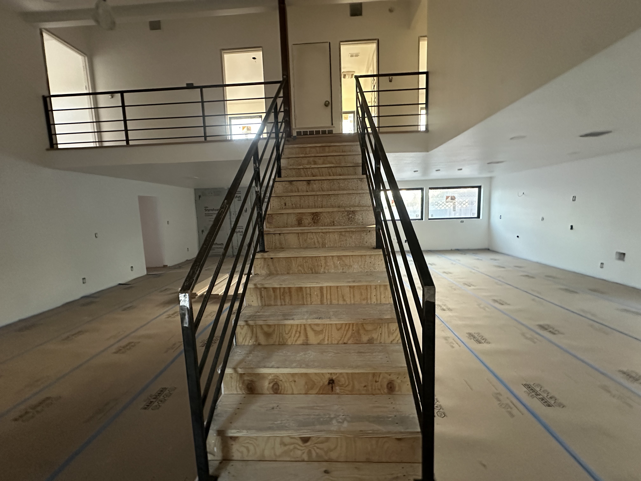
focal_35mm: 14
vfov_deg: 85.7
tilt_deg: -6.6
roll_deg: +1.2
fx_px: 259
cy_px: 240
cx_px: 320
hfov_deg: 102.1
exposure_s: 1/60
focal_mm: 2.22
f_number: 2.2
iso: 1000
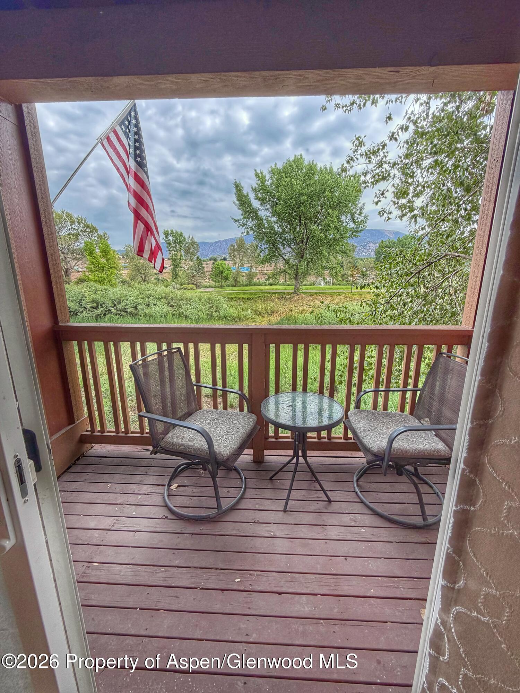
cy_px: 346
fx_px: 280
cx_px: 260
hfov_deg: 85.7
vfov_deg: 102.1
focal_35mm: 14
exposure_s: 1/502
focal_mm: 2.22
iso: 64
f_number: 2.2
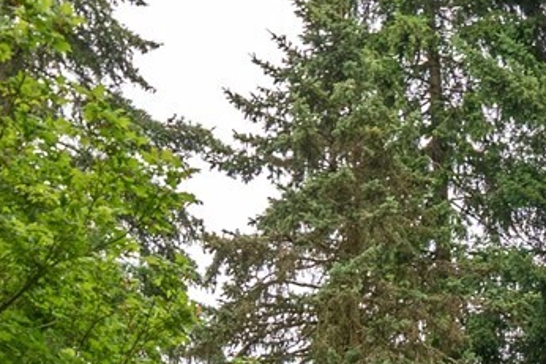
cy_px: 793
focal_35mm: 103
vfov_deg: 11.6
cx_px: 720
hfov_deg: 18.4
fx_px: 1563
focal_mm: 21
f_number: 7.1
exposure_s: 1/30
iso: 160
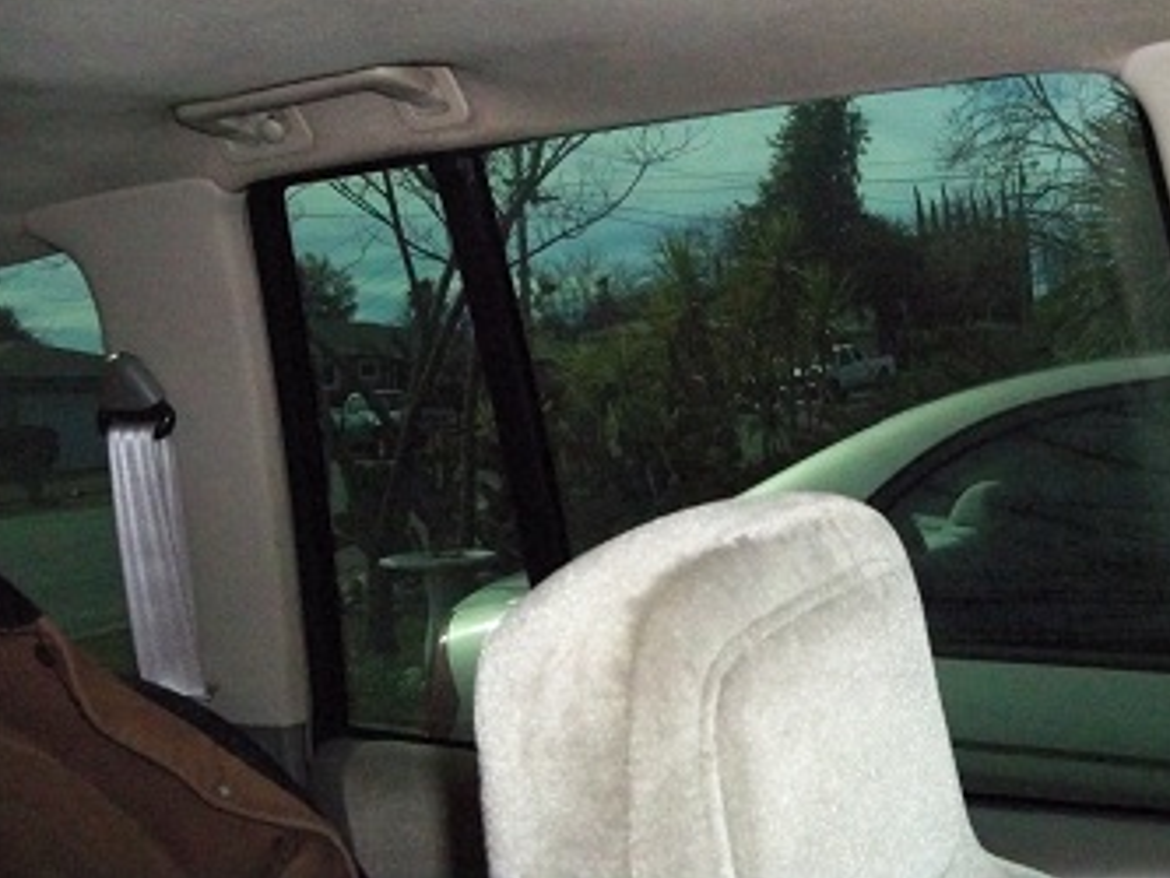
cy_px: 355
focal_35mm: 42
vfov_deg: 34.3
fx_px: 1420
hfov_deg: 44.7
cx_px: 671
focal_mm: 6.2
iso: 1600
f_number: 3.5
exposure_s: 1/500
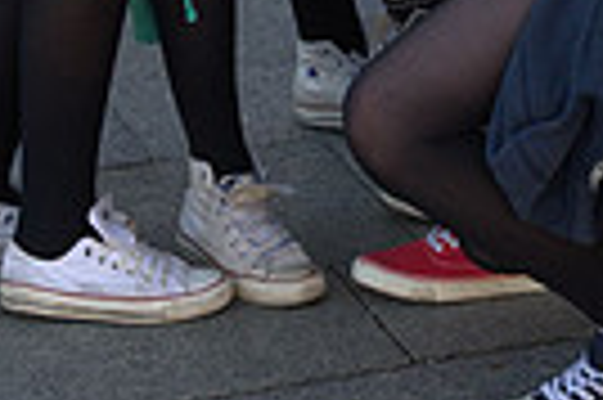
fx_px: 3480
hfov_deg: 9.8
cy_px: -456
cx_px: 576
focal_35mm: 208
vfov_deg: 6.4
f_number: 5.6
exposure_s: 1/125
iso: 640
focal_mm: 48
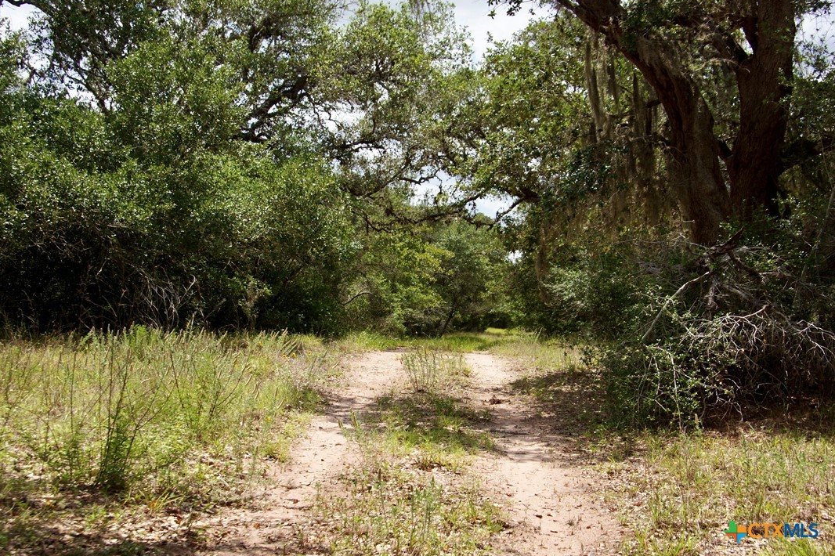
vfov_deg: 25.3
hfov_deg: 37.2
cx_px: 412
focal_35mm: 54
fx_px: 1241
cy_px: 276
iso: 100
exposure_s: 1/320
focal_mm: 35
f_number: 8
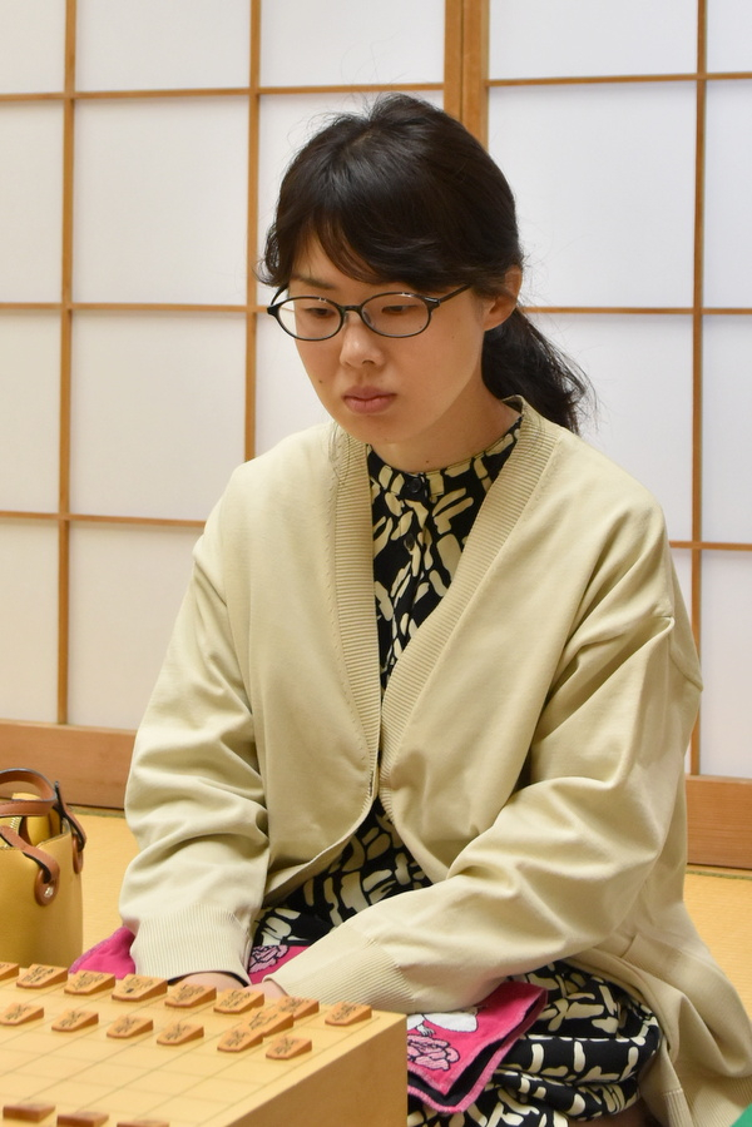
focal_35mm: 42
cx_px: 376
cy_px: 564
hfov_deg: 31.9
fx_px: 1316
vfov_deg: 46.4
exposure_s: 1/125
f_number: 5
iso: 800
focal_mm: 28
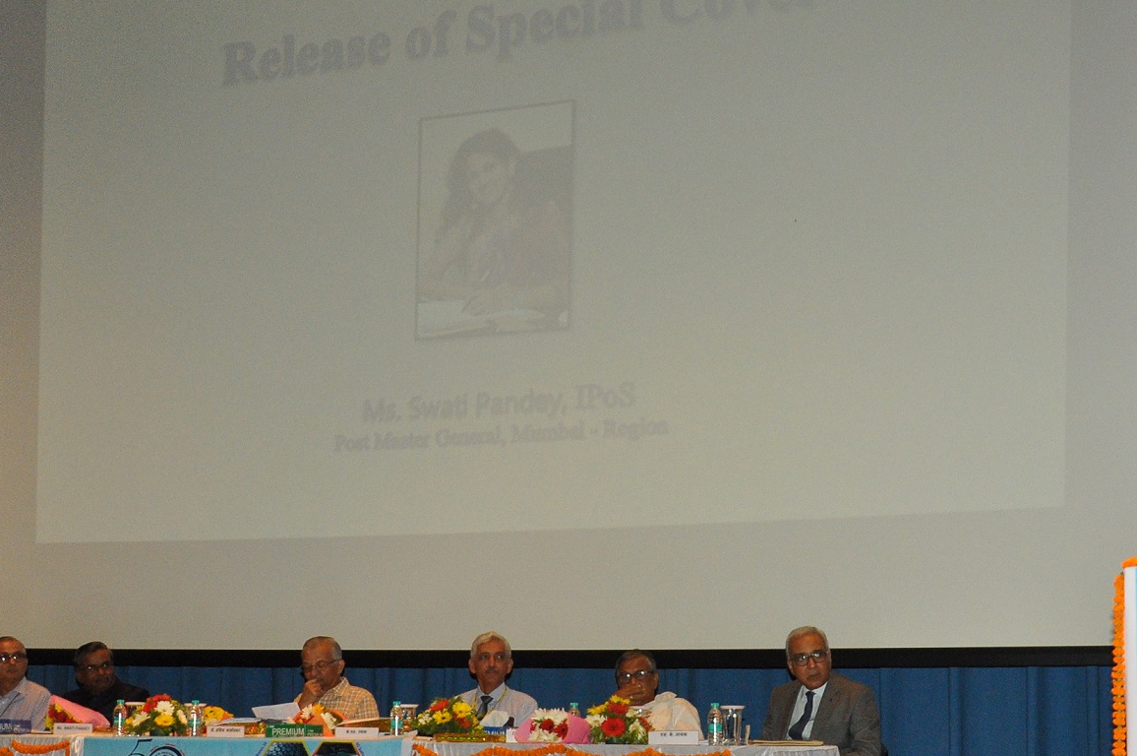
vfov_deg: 22.5
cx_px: 707
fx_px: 1893
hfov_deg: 33.3
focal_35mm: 60
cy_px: 498
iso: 1600
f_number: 5.6
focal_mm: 22
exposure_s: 1/125
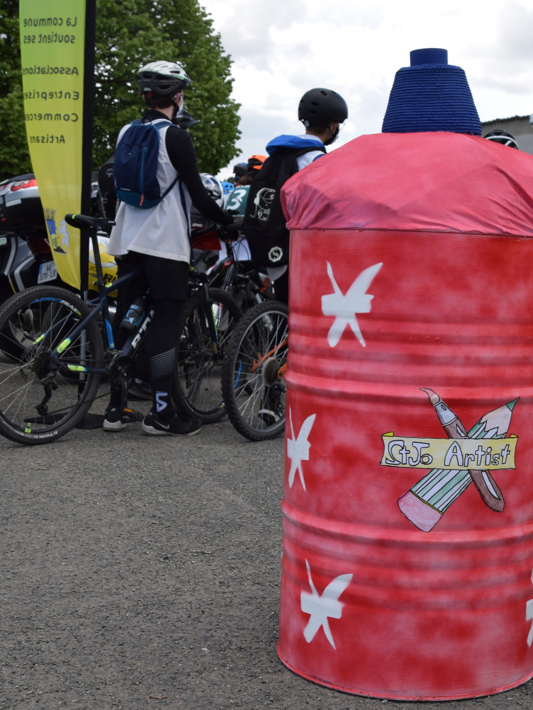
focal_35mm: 57
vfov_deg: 33.8
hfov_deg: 25.5
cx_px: 357
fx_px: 1170
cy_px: 357
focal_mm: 26
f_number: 8
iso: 250
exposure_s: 1/250
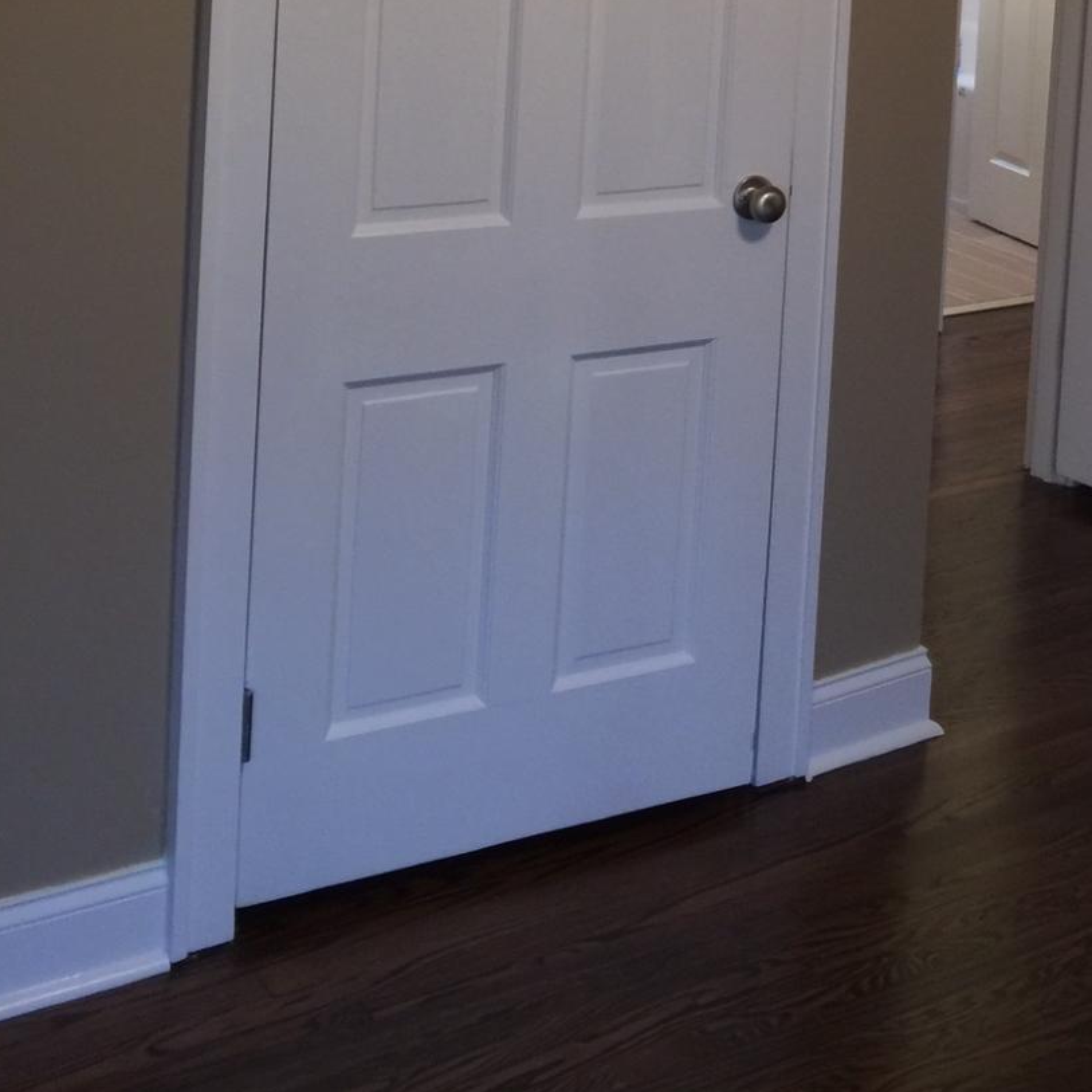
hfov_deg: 26.3
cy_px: -105
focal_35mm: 63
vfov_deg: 25.4
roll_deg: -4.8
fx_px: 2248
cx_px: 993
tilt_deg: -2.9
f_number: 2.2
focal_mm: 4.15
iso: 50
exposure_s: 1/15
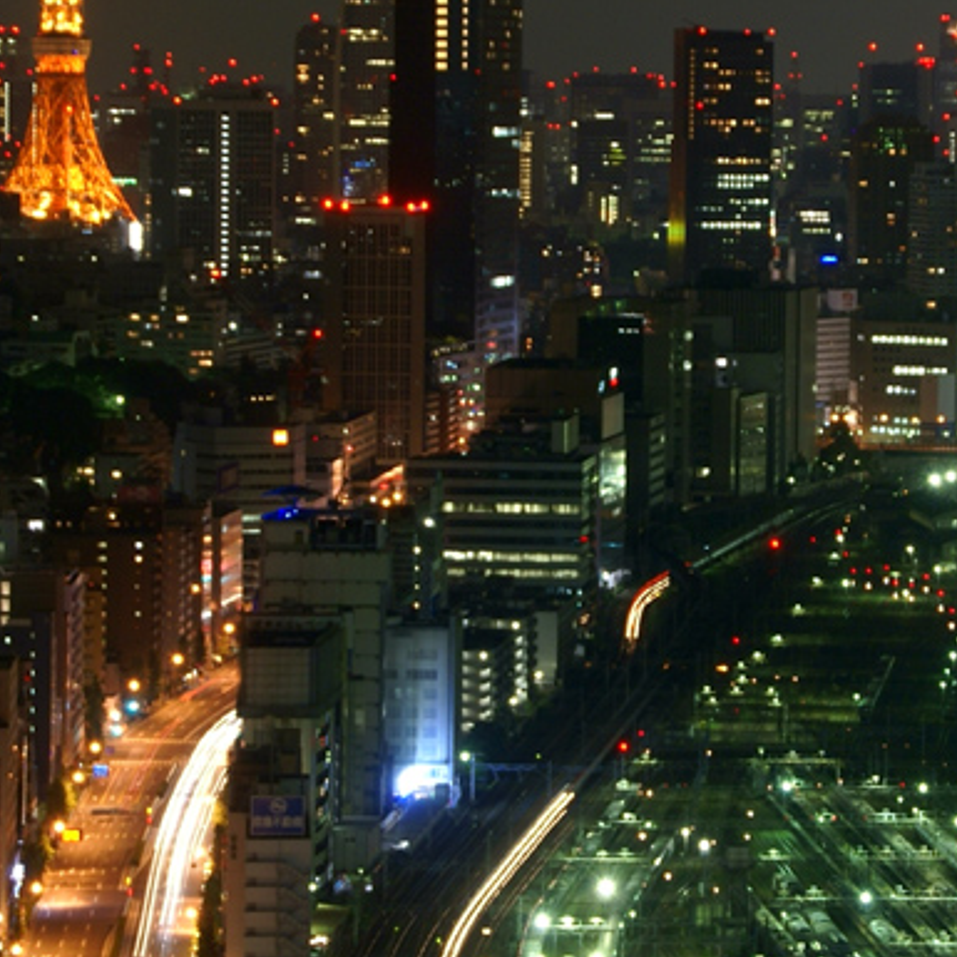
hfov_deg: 11.2
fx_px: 4879
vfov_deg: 11.2
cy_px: 277
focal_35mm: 156
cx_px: 649
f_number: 6.3
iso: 100
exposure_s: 8
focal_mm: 50
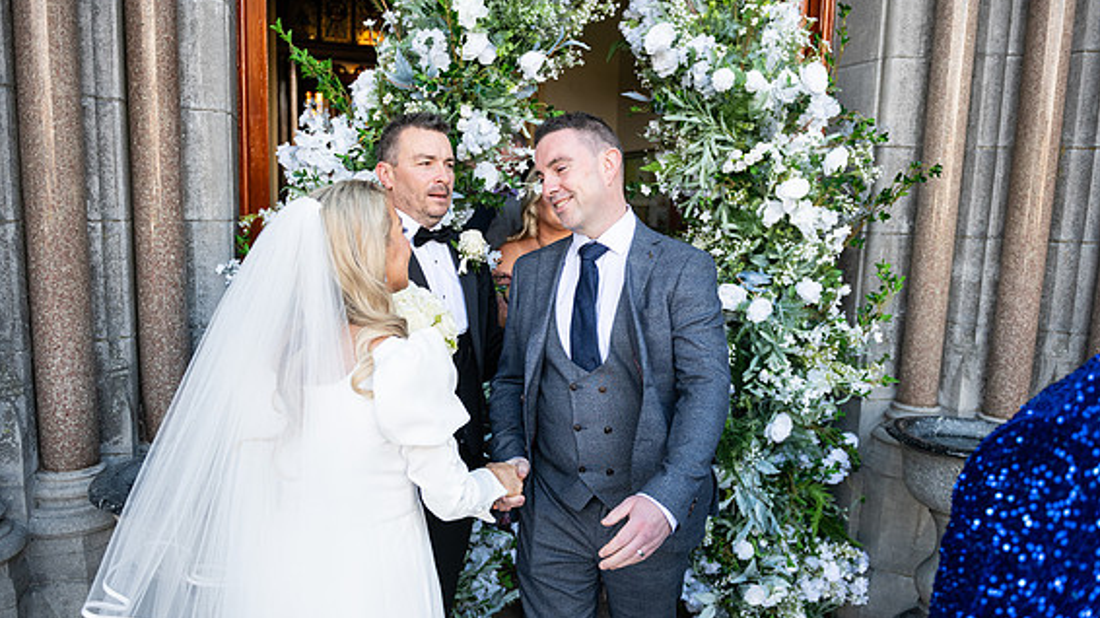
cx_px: 542
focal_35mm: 29
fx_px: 846
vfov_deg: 40.1
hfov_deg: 66.1
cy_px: 347
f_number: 3.5
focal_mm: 27
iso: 500
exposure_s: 1/800
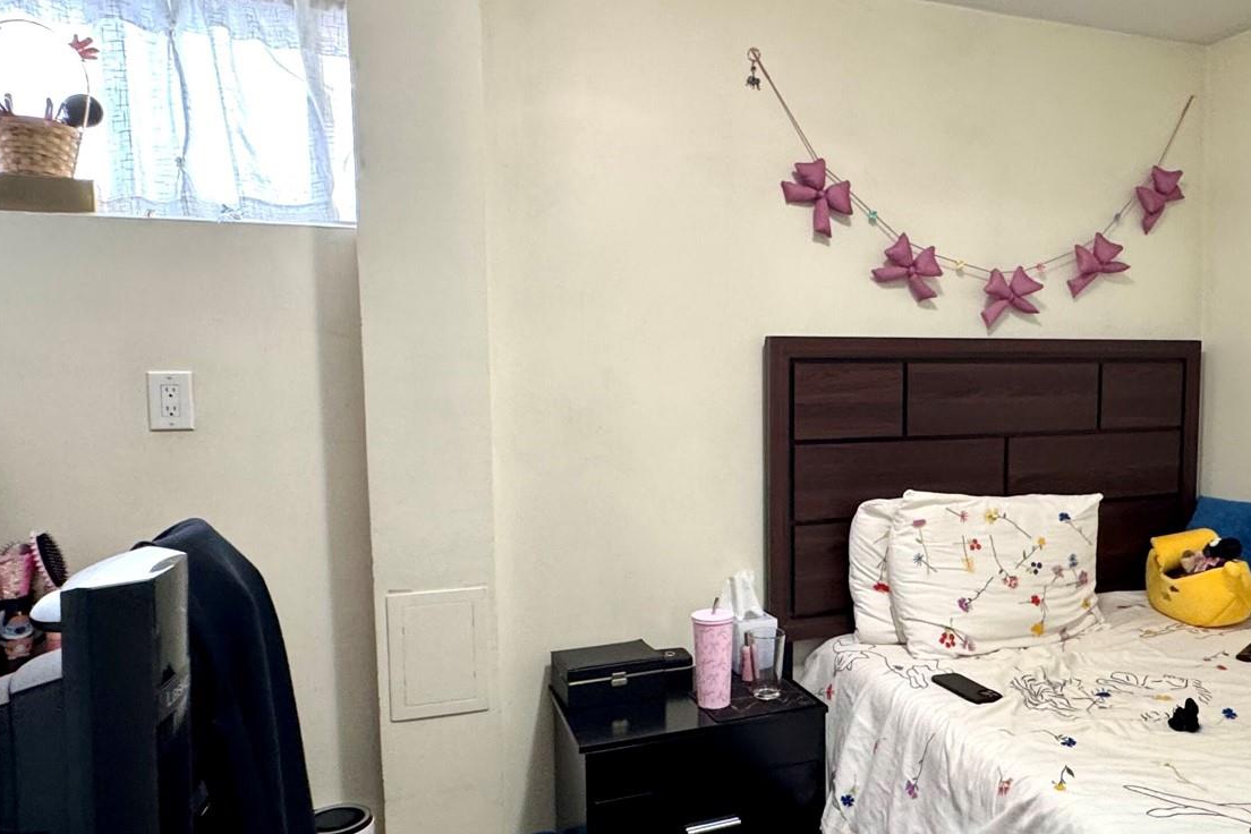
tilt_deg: -4.5
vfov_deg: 47.9
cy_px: 435
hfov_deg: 66.3
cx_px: 786
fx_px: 938
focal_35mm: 27
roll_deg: +0.1
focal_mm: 2.22
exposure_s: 1/60
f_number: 2.2
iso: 250
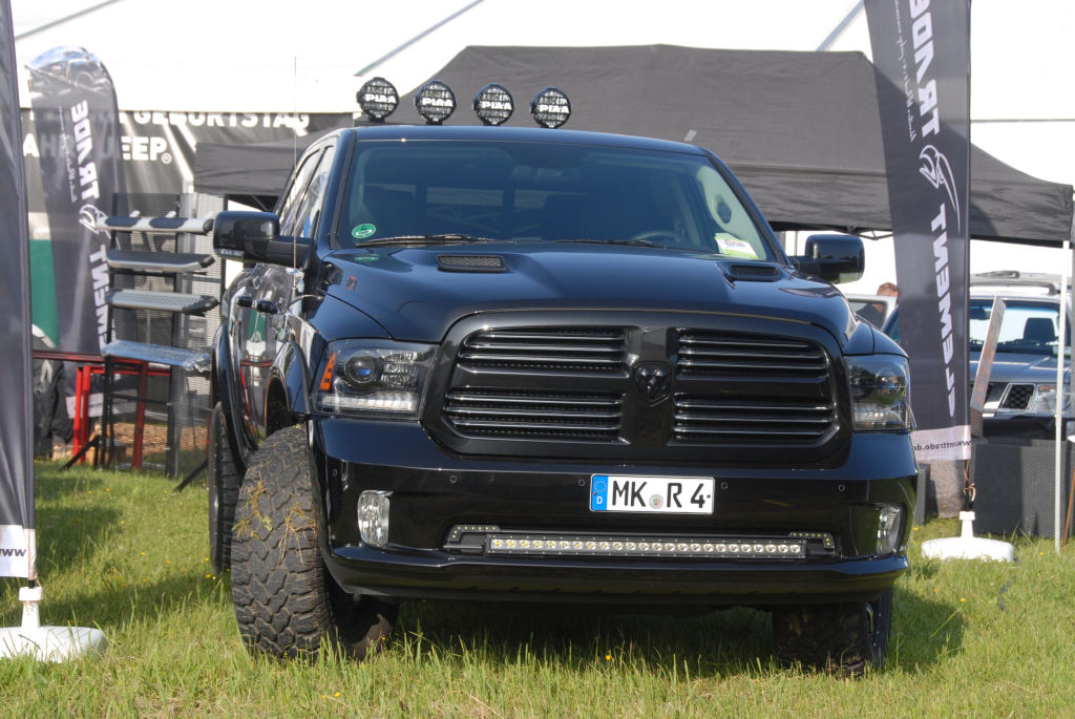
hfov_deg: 24.6
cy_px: 360
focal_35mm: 82
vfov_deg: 16.6
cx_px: 538
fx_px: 2466
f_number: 8
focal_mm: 55
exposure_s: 1/250
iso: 200
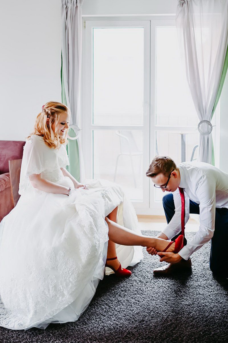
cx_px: 114
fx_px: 332
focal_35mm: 35
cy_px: 172
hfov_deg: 37.9
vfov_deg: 54.4
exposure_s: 1/160
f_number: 1.8
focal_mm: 35
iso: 400
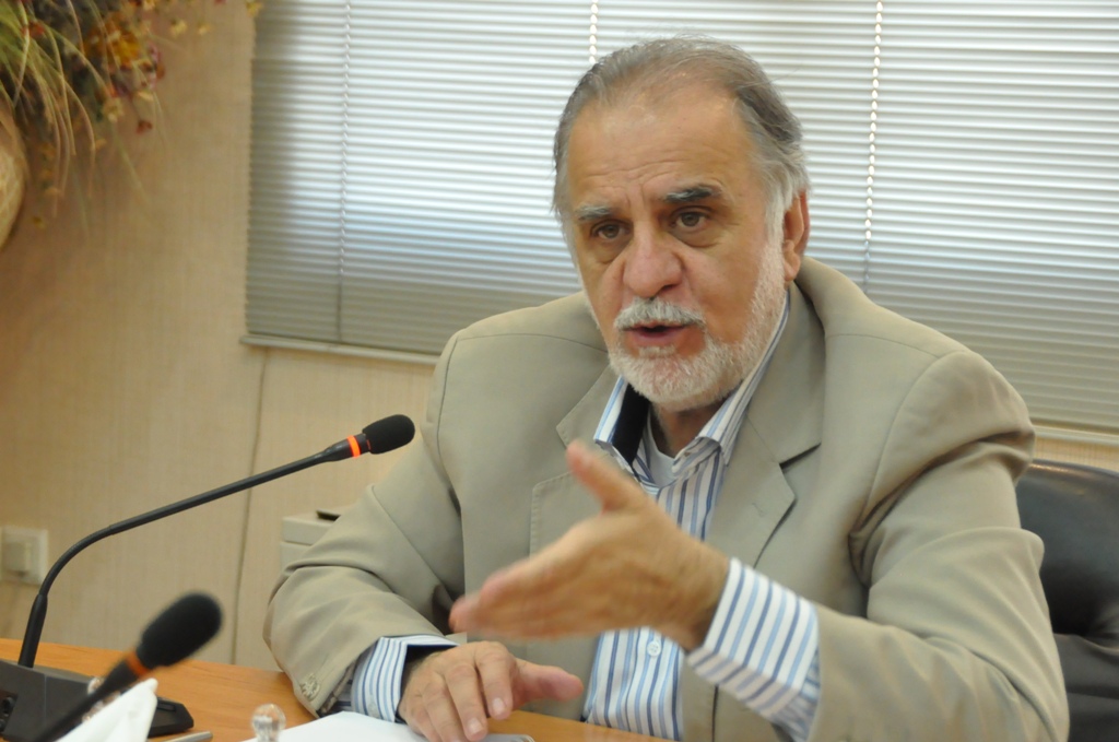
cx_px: 560
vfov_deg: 16.2
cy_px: 371
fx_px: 2606
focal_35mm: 84
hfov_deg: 24.2
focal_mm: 56
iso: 2500
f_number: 5
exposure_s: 1/60
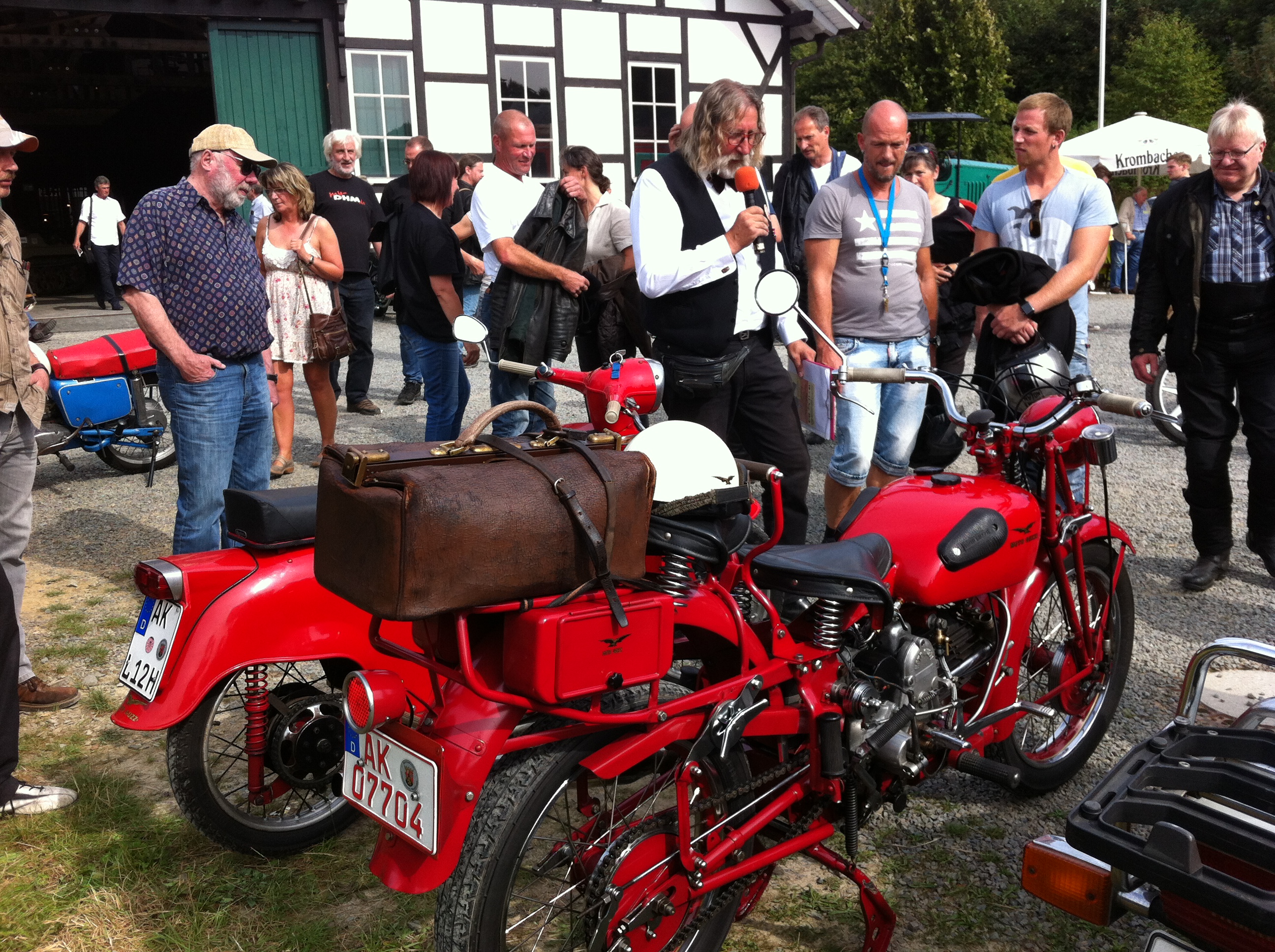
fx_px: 1287
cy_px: 476
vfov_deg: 40.6
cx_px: 638
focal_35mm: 35
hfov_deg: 52.7
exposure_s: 1/511
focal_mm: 3.85
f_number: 2.8
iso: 80
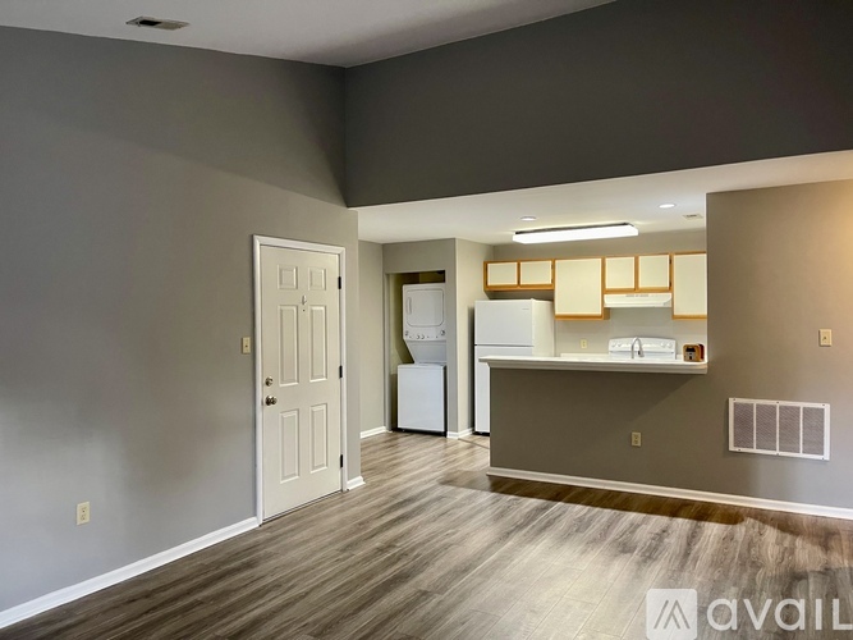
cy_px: 320
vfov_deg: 53.0
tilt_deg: -0.6
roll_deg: +0.5
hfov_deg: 67.3
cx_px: 426
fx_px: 641
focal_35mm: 26
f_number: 1.6
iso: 320
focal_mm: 5.1
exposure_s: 1/60
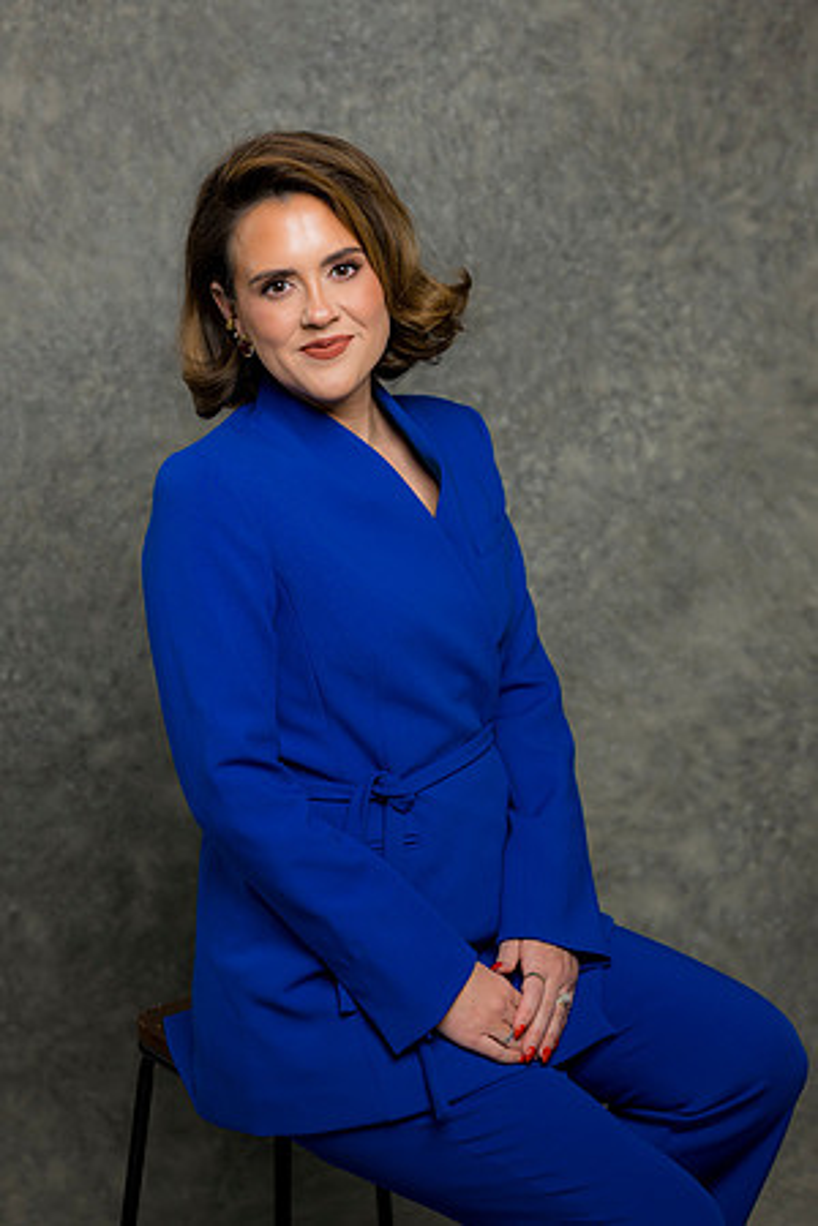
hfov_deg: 16.1
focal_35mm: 85
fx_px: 2897
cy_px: 613
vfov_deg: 23.9
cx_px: 409
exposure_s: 1/200
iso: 125
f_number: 5
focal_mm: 85
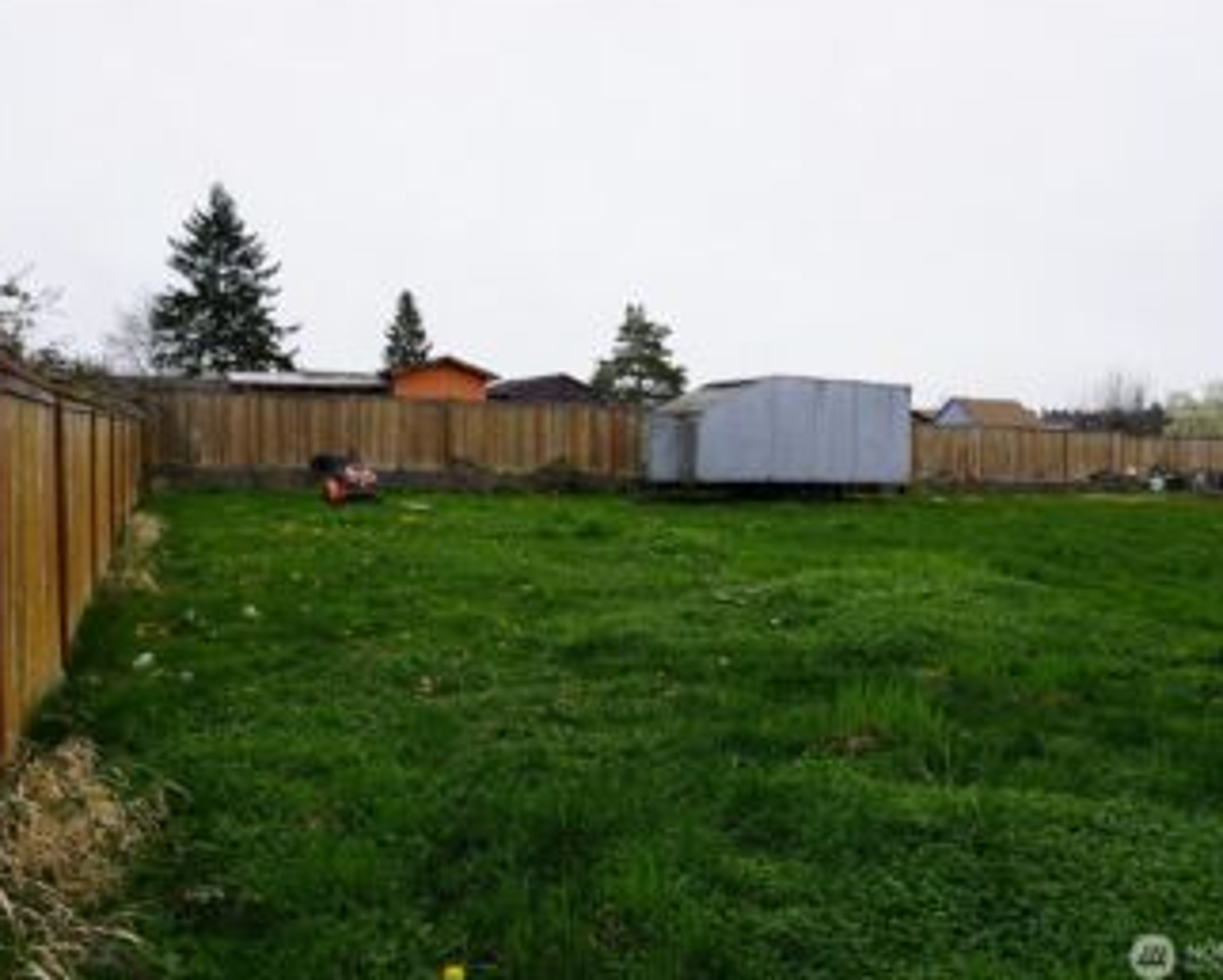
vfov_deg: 51.6
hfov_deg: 62.2
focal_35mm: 28
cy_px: 484
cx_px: 589
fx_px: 1014
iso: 100
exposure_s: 1/160
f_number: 5
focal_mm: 16
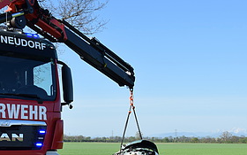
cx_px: 53
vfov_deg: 22.5
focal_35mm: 57
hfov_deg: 34.7
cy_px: 120
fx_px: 384
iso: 200
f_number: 9
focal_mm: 22
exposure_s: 1/320
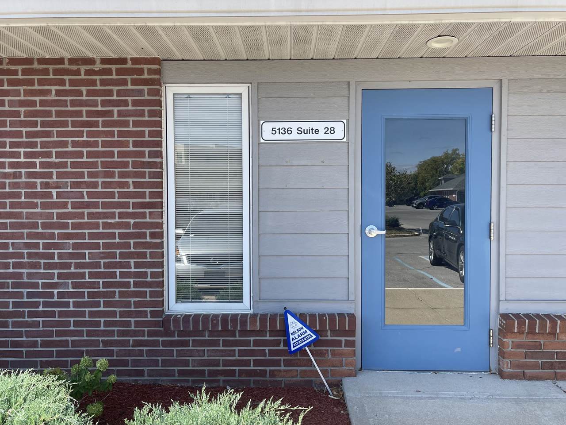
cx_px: 283
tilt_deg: -2.7
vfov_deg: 54.9
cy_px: 212
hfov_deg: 69.4
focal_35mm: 25
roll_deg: +2.0
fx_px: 409
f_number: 1.6
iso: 32
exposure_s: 1/969
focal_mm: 5.1
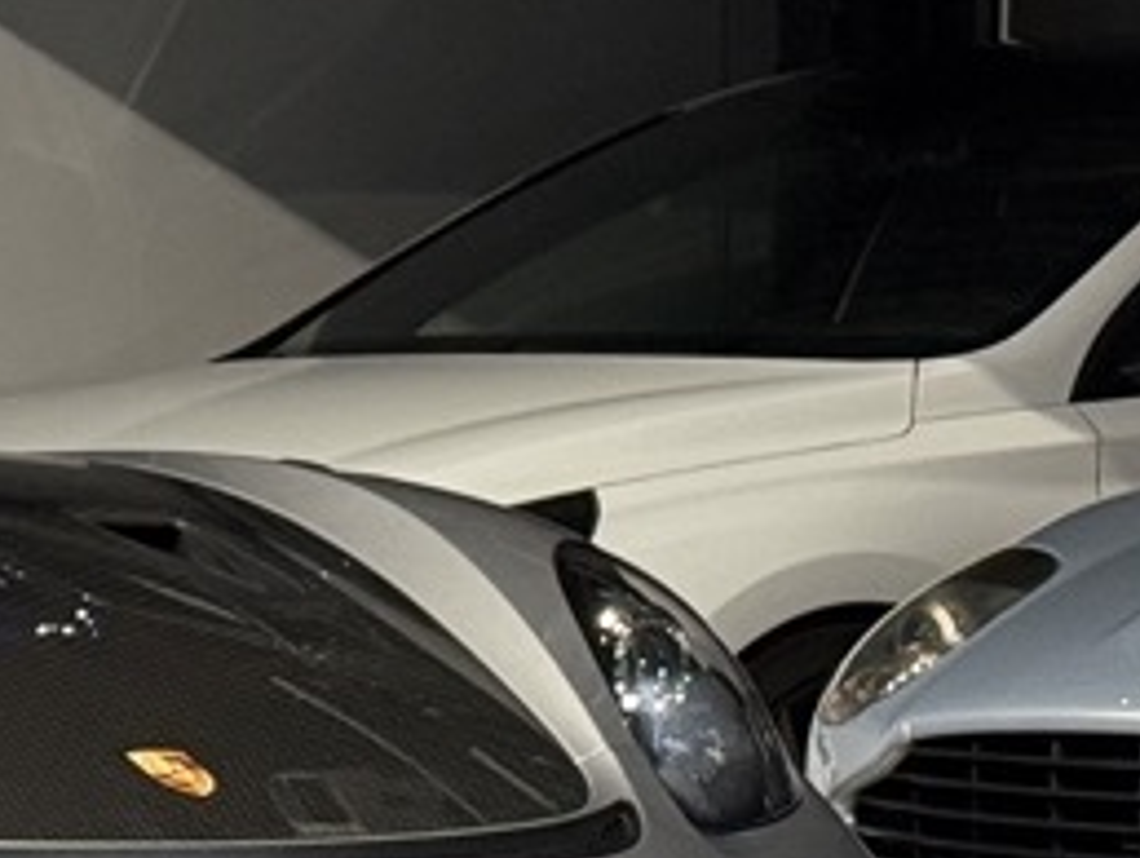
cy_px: 677
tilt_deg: -1.7
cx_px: -831
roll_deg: -0.6
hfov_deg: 8.1
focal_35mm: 238
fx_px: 7845
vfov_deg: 6.2
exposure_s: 1/100
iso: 125
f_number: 1.78
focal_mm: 6.76
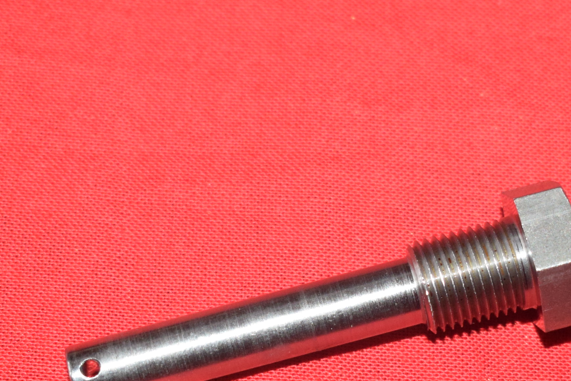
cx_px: 370
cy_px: 342
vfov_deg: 10.3
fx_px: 2094
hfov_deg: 15.5
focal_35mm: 132
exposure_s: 1/160
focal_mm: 34
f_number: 5.6
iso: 1000
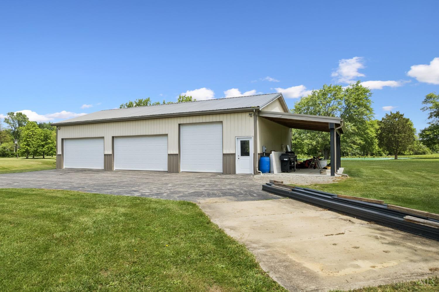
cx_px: 220
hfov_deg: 78.6
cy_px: 146
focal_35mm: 22
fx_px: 268
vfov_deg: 57.2
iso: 110
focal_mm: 8.38
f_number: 2.8
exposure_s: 1/1600
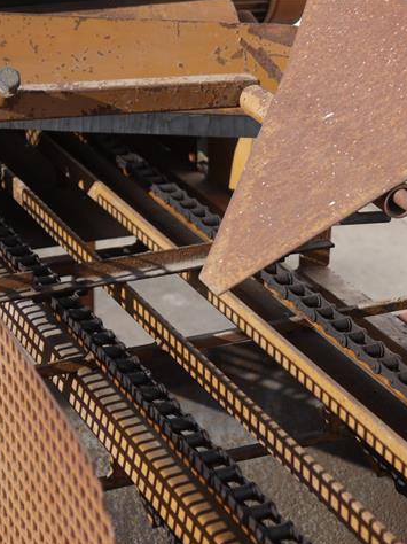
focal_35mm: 100
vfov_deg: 19.6
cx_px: 299
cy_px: 273
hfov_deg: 14.7
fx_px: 1569
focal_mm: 37
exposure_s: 1/500
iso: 100
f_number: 5.4
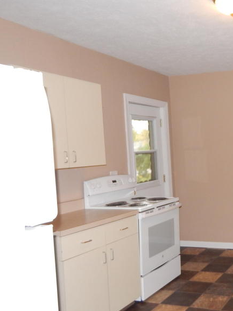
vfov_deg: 47.8
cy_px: 167
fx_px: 350
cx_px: 249
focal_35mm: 39
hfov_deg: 32.8
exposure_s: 1/30
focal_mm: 4
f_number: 3
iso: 200
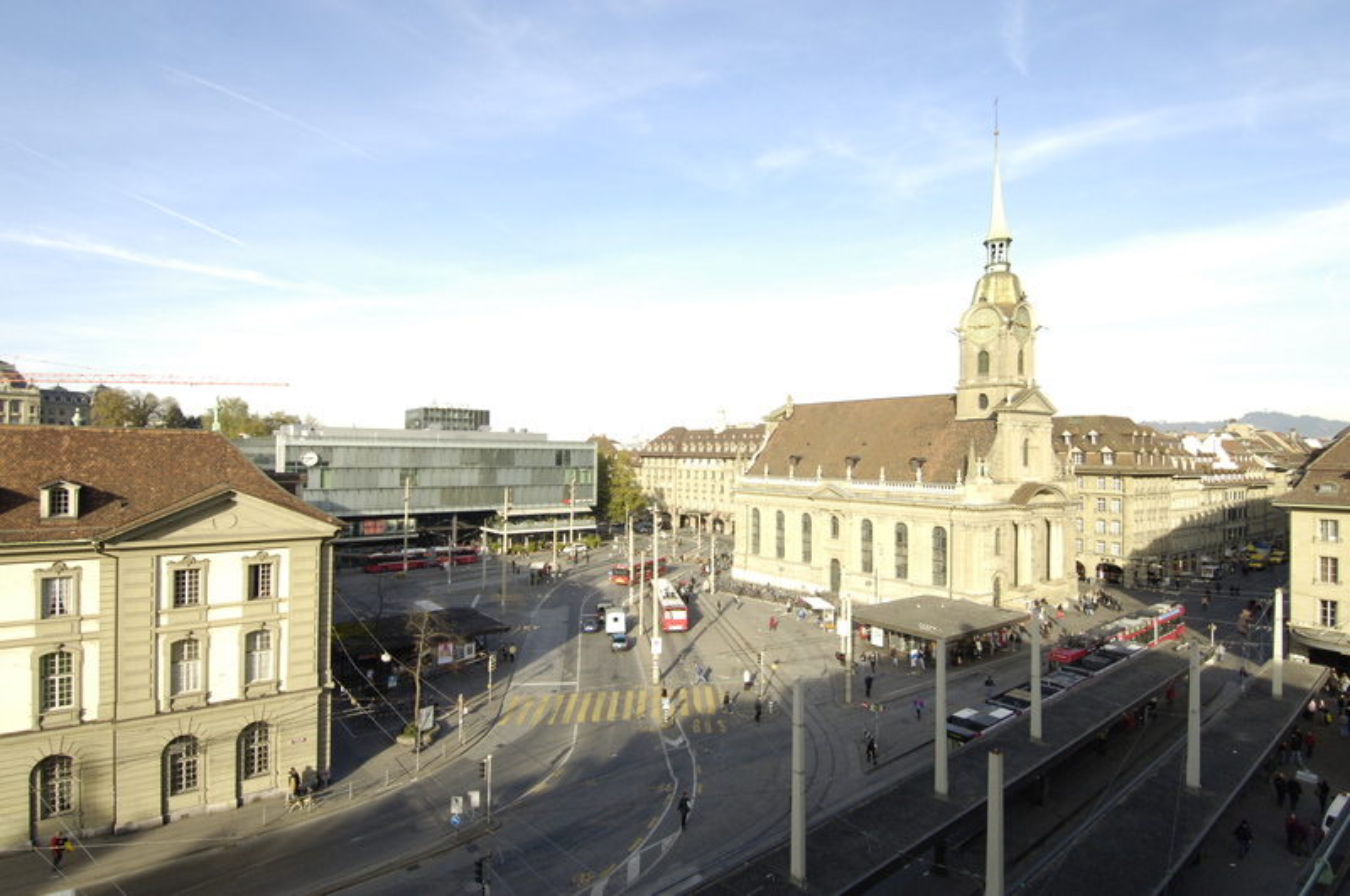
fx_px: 674
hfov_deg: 90.1
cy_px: 448
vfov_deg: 67.2
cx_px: 675
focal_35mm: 18
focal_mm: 12
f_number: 11
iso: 800
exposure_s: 1/250
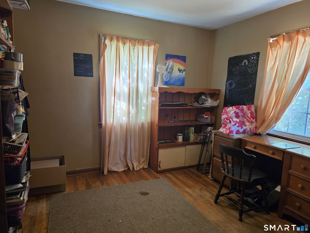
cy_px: 116
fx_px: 206
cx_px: 155
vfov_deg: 58.9
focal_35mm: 23
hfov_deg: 73.9
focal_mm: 6.5
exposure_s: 1/120
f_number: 1.4
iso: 400
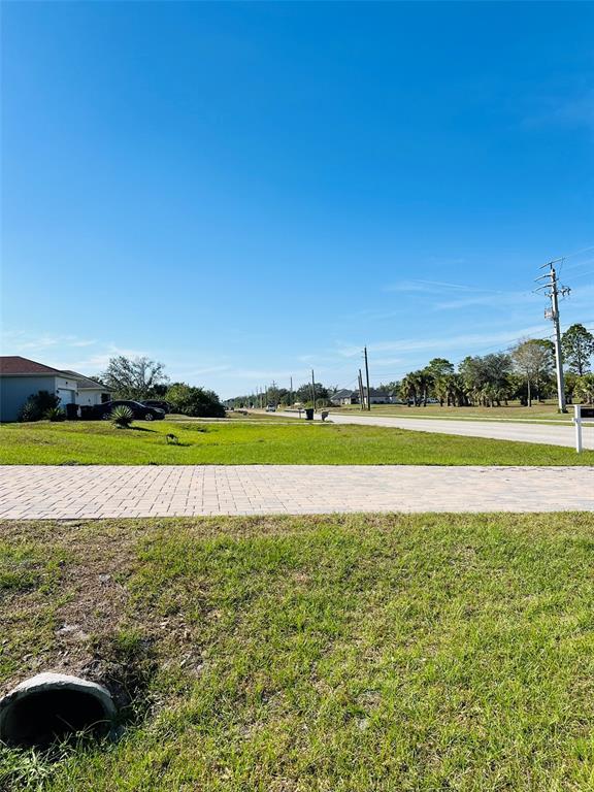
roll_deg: +1.3
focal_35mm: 26
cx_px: 297
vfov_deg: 67.3
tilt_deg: +1.4
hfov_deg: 53.1
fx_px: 595
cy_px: 396
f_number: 1.5
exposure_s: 1/5076
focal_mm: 5.7
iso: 50
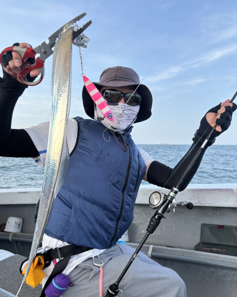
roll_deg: -1.4
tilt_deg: -2.7
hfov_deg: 51.5
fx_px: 245
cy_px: 163
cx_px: 115
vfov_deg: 62.1
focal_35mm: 28
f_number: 1.6
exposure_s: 1/1484
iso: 50
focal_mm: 5.96
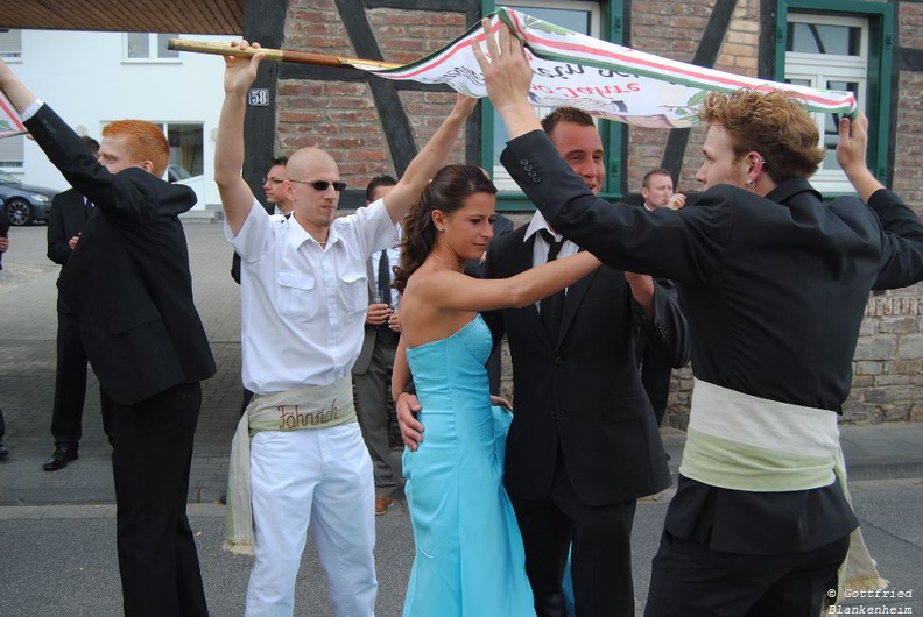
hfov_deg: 49.5
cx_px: 462
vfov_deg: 34.3
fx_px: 1001
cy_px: 308
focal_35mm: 39
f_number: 5.6
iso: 200
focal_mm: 26
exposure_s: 1/125
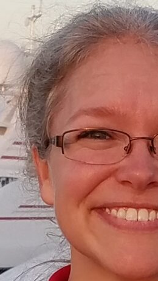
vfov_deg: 13.4
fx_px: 1169
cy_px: 321
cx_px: 142
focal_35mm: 157
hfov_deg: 7.7
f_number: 1.7
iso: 50
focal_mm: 4.2
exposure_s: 1/275
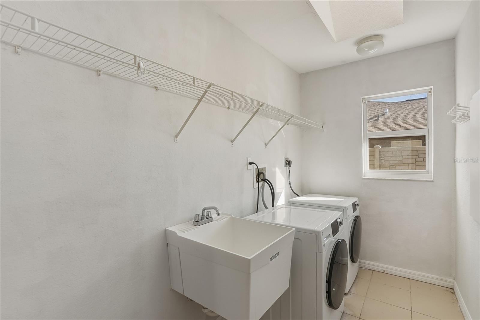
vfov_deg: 73.8
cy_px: 160
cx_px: 240
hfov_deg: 96.7
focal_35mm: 16
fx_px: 213
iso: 800
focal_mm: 16
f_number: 9
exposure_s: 1/2500
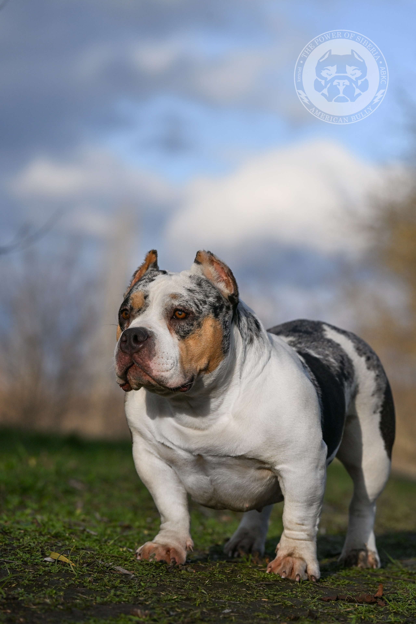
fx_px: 2600
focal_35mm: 150
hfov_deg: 9.1
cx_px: 208
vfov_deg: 13.7
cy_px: 312
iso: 400
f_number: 5.6
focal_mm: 150
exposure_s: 1/3000
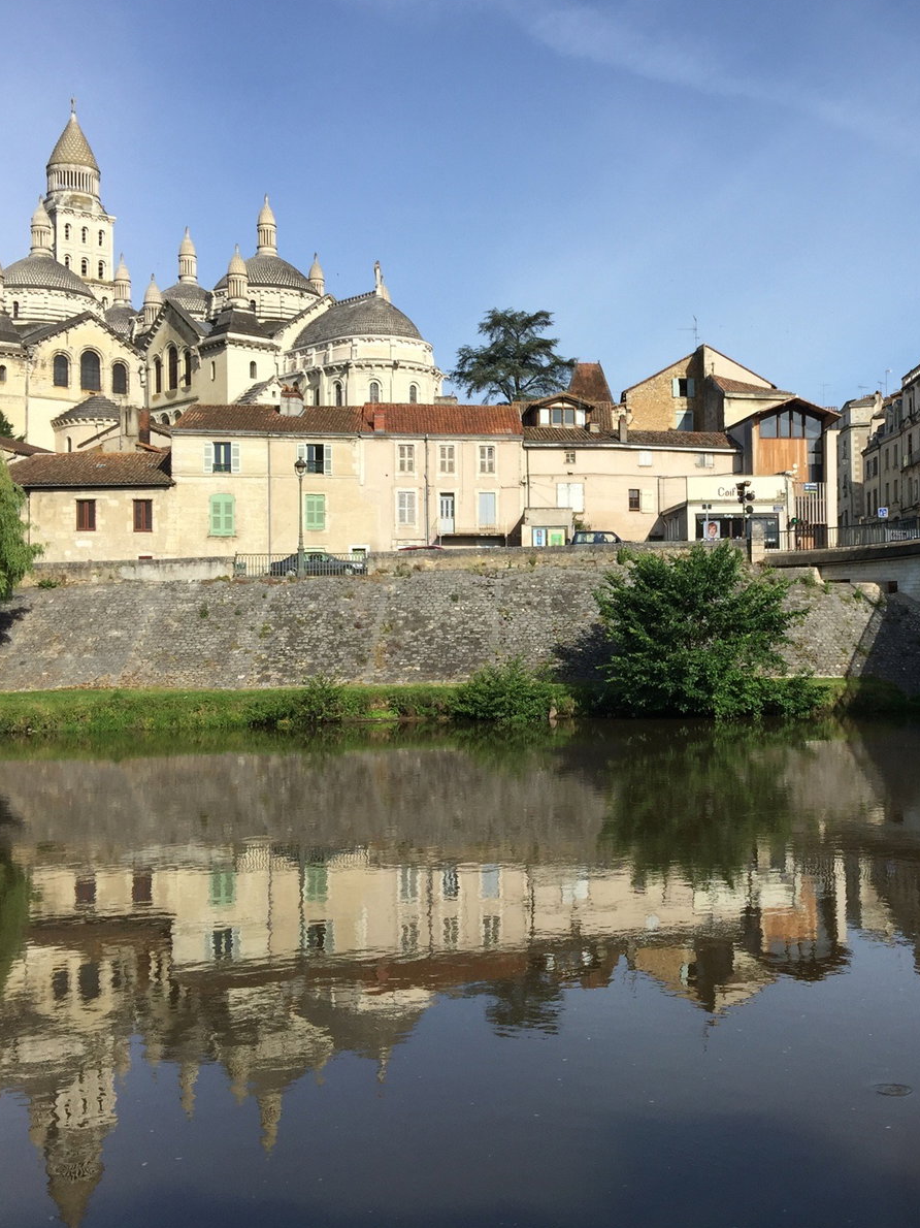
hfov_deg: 36.1
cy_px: 612
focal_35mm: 39
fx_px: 1383
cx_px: 677
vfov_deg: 47.9
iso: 32
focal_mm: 4.15
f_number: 2.2
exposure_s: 1/1799
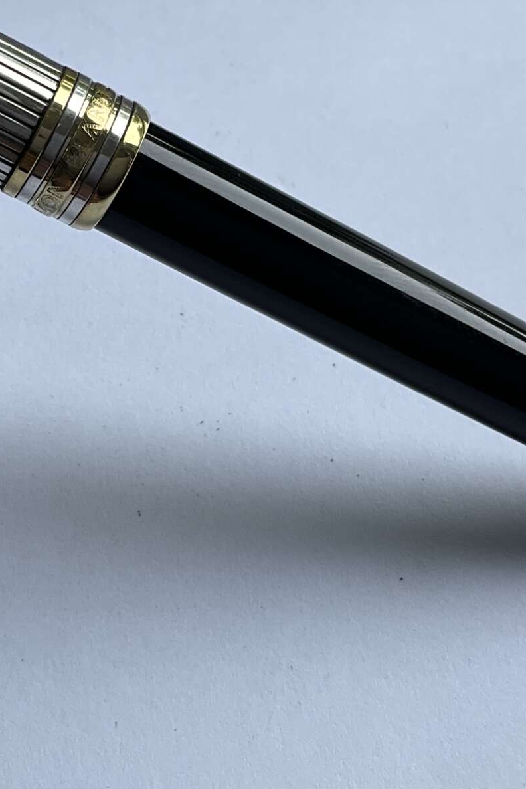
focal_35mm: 65
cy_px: 222
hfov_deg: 20.7
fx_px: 1424
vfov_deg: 30.6
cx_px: 113
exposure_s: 1/300
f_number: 1.8
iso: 25
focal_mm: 3
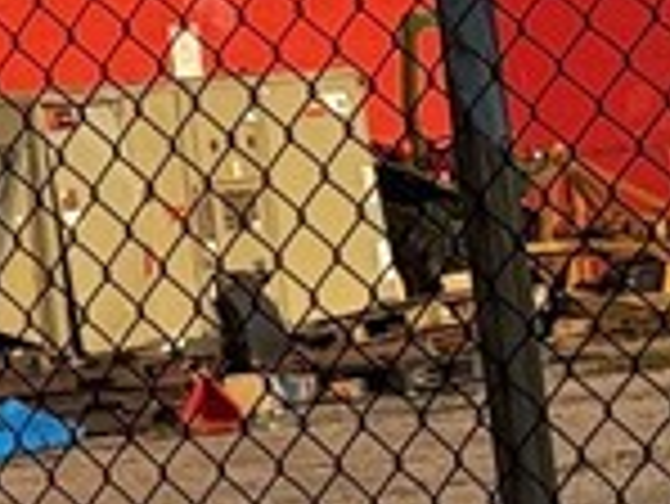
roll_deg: +4.8
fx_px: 6392
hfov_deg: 5.8
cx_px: -791
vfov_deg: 4.4
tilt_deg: +8.5
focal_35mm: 330
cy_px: -585
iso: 64
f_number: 1.78
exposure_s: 1/1923
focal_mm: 6.76
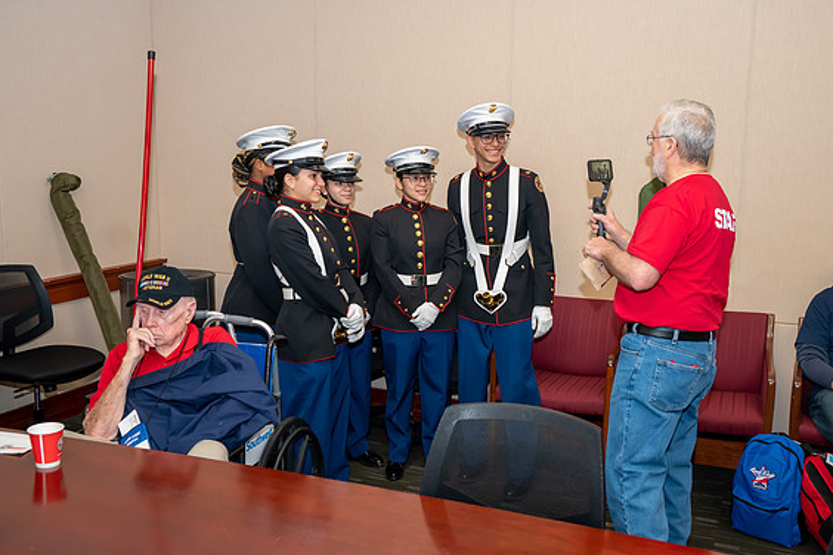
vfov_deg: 35.9
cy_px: 283
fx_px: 856
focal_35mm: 37
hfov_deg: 51.9
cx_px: 425
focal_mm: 36
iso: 6400
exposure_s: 1/160
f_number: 5
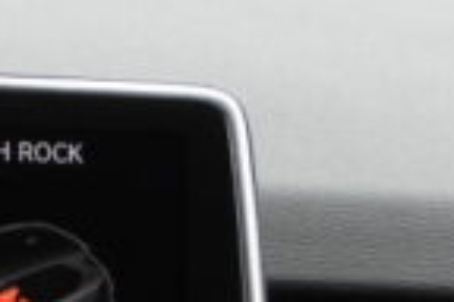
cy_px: 475
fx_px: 3569
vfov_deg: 4.8
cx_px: -318
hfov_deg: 7.1
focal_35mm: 283
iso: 100
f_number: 3.5
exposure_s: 1/40
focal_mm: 9.8
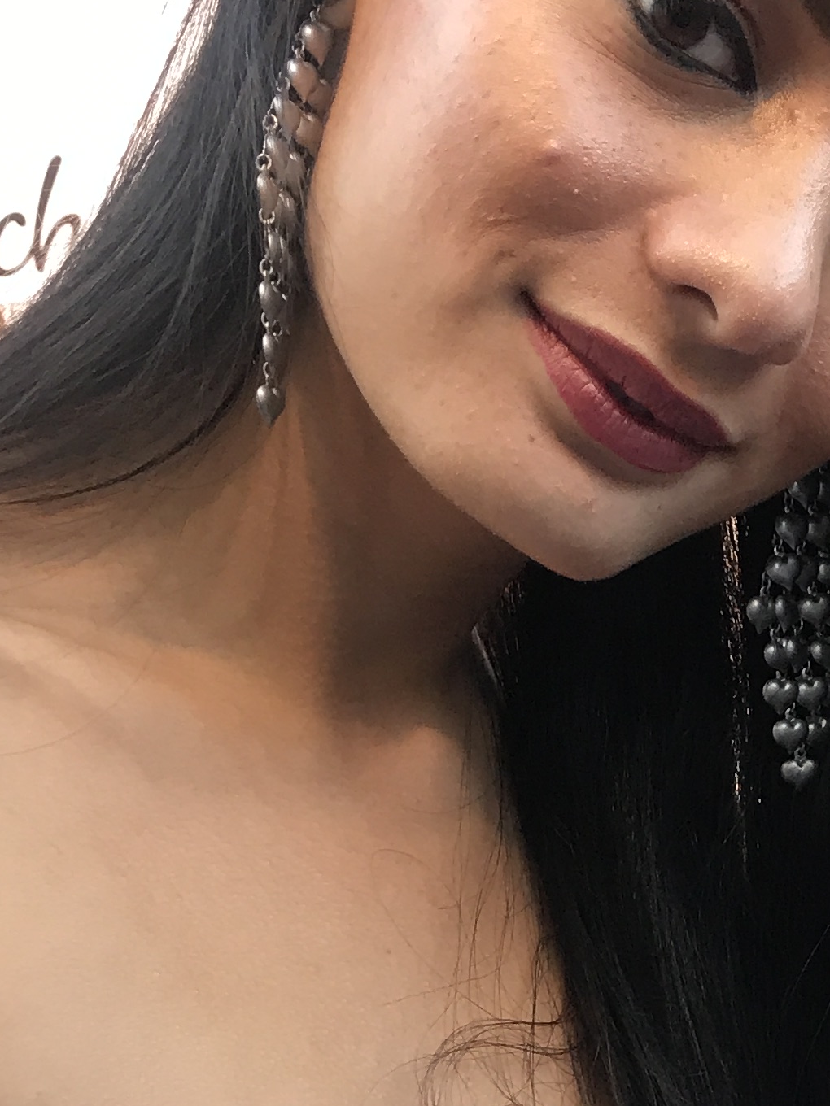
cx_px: 768
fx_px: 2653
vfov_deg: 22.8
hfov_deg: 17.5
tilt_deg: -4.8
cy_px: 1052
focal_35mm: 83
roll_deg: +0.1
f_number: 1.8
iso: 25
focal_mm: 3.99
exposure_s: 1/40
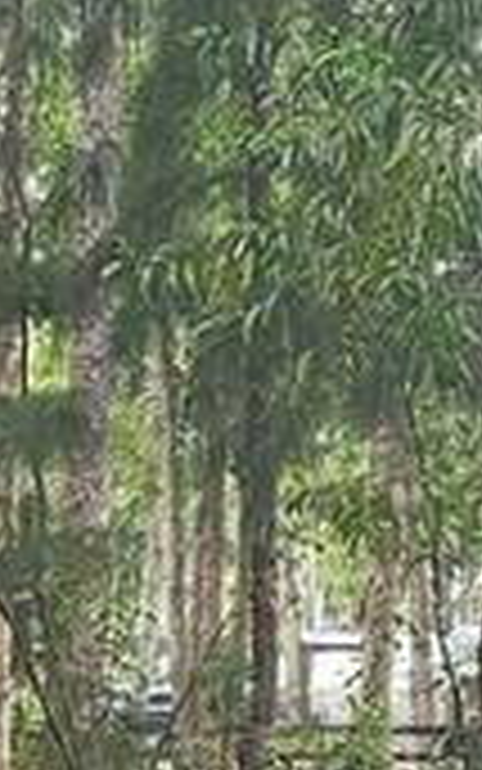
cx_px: -730
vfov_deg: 12.0
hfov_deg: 7.2
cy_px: 851
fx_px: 3591
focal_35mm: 171
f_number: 1.7
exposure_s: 1/120
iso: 32
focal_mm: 6.3
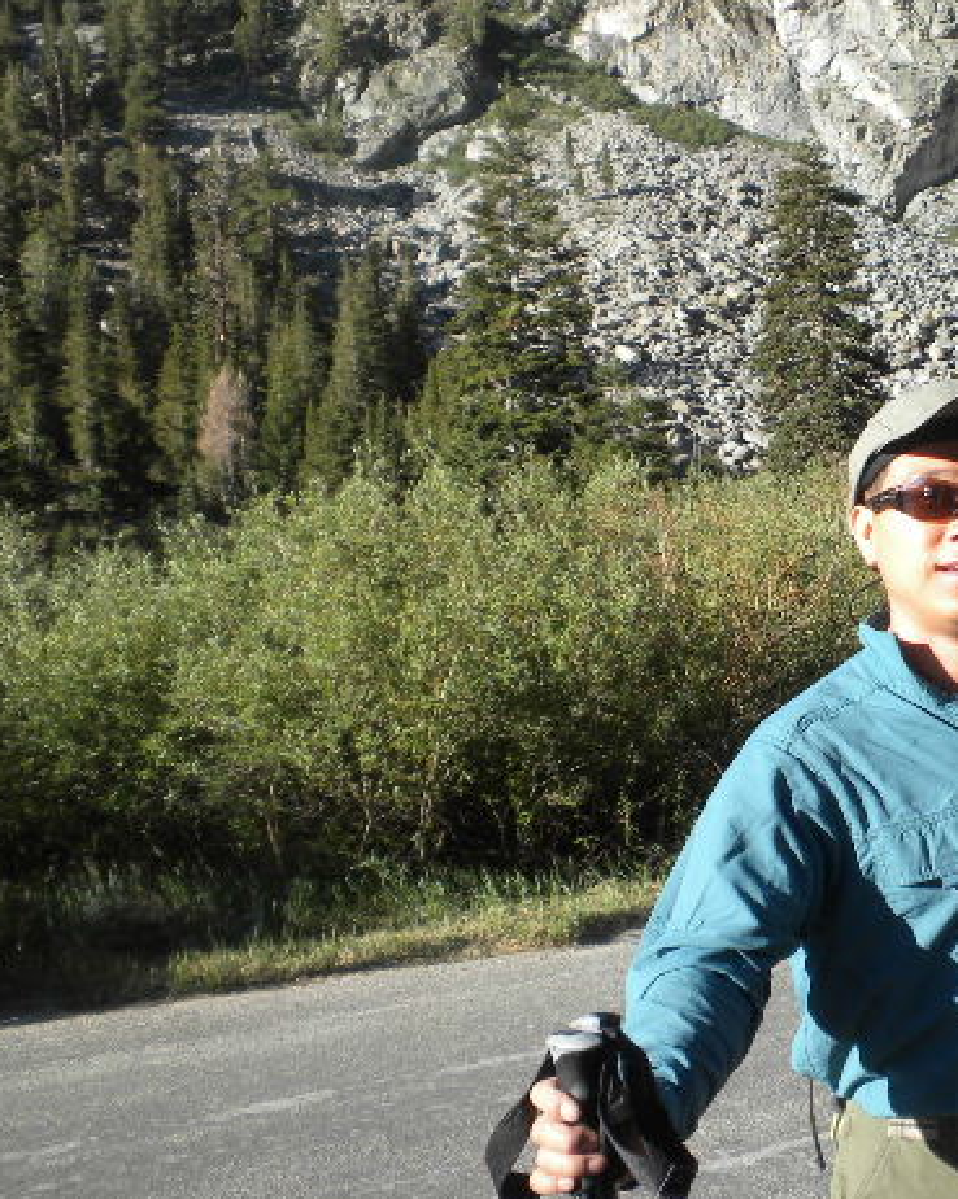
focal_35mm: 61
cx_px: 950
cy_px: 585
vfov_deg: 31.0
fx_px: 2164
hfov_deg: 23.9
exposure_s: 1/486
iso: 86
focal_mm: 6.6
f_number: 3.5
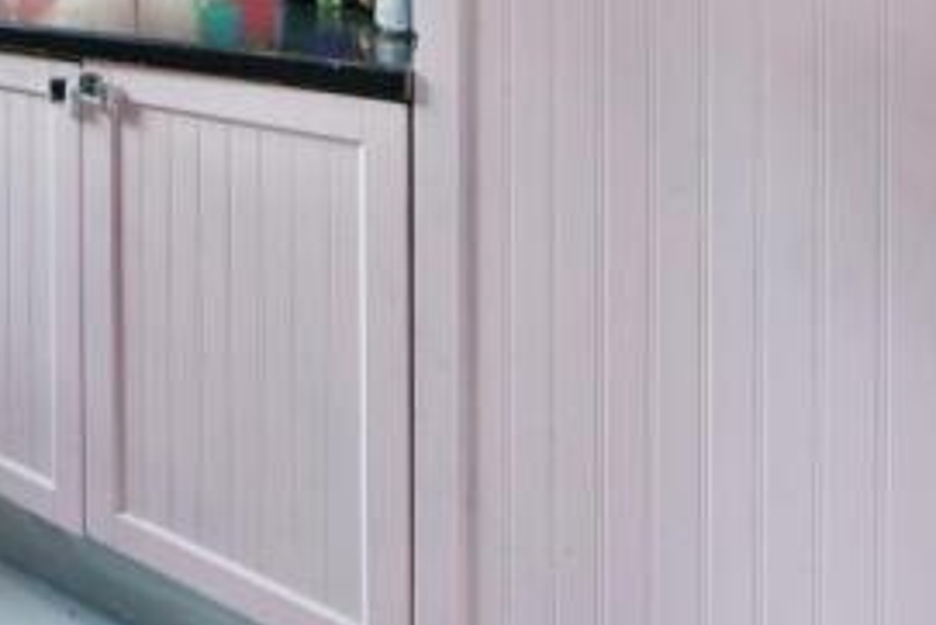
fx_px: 1067
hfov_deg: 42.4
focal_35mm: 41
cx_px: 48
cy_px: -81
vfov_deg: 29.2
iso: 800
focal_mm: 17
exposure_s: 1/60
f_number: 8
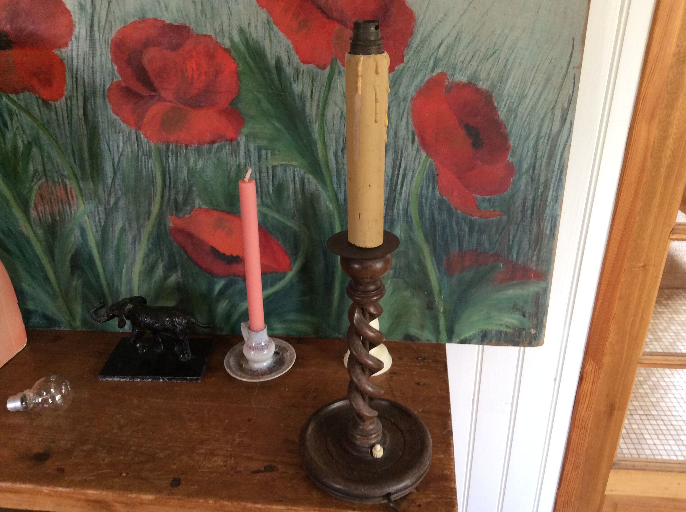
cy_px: 256
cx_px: 343
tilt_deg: -27.2
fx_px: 633
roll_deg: +1.9
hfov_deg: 56.9
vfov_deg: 44.1
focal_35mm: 32
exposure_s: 1/25
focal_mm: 3.3
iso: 100
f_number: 2.4
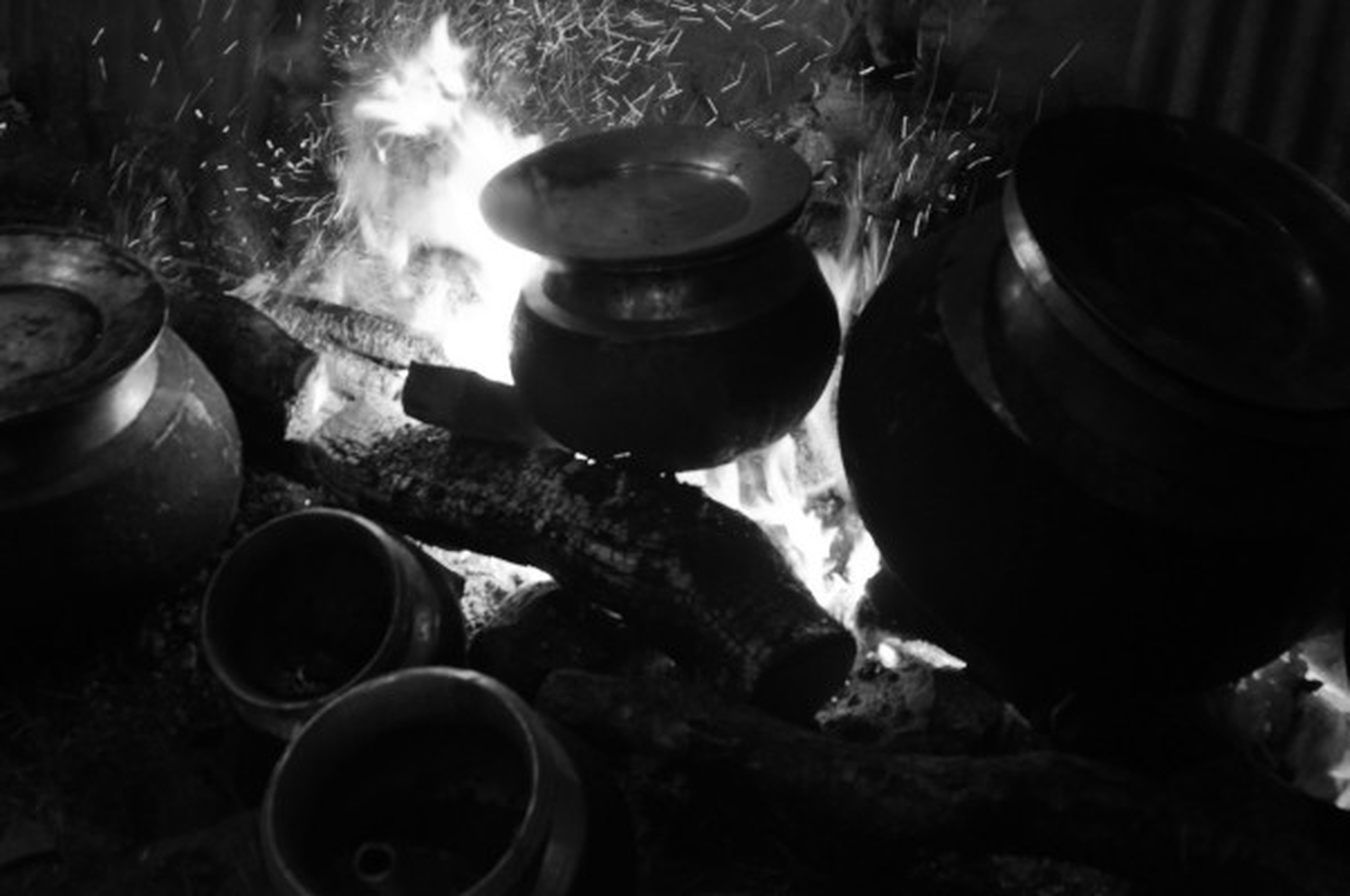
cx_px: 675
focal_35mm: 42
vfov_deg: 31.8
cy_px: 448
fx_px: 1573
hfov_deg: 46.4
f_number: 3.5
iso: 1000
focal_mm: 28
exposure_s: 1/30
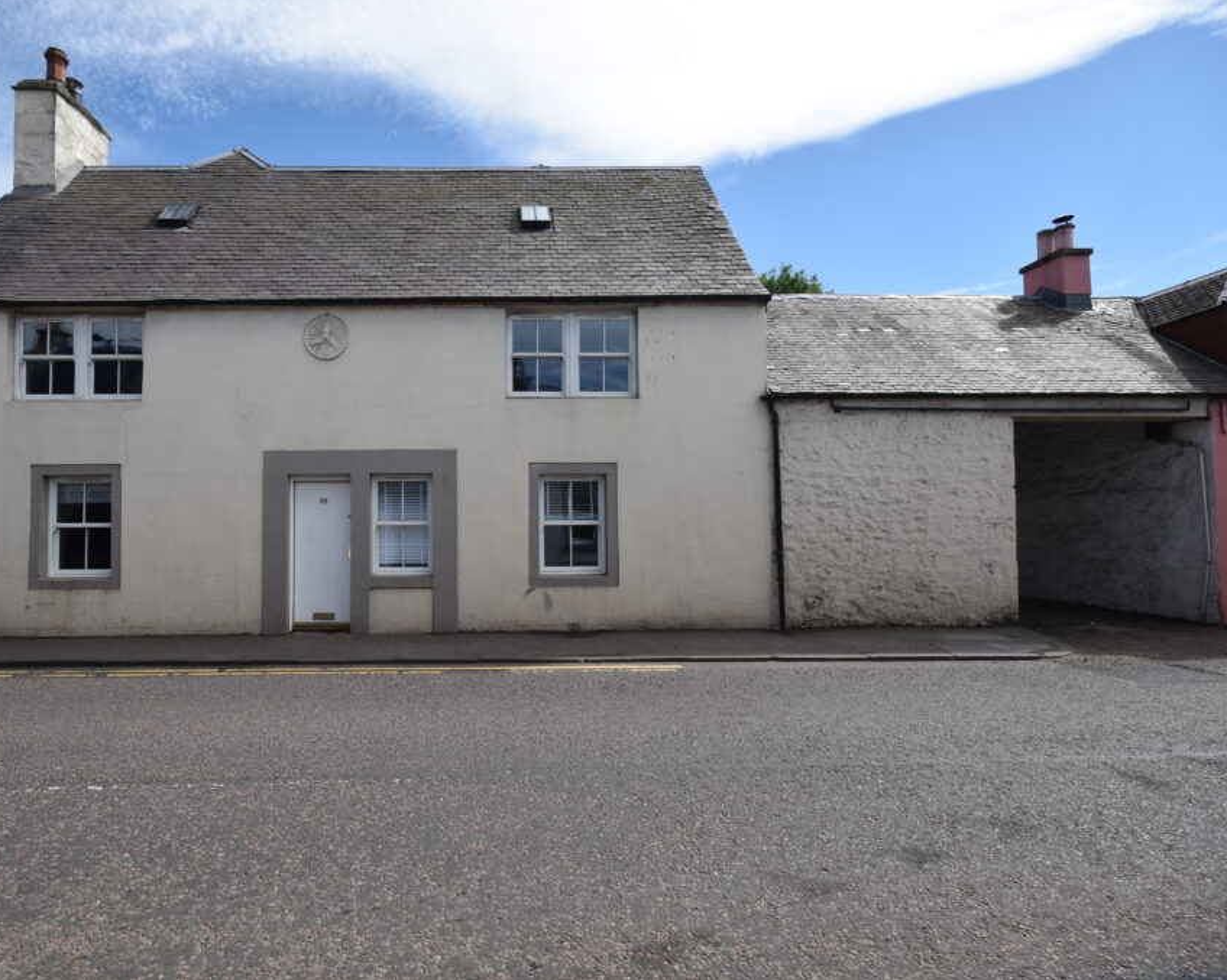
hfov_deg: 88.5
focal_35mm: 17
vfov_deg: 77.0
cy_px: 488
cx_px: 489
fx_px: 617
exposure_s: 1/320
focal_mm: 10
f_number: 9
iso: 200
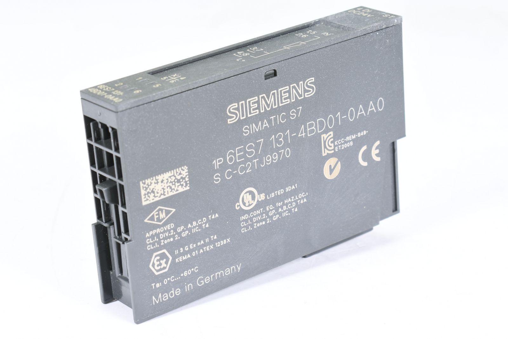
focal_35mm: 104
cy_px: 170
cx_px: 254
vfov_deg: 13.2
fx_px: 1468
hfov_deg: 19.6
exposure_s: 1/20
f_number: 11
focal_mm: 52
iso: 250
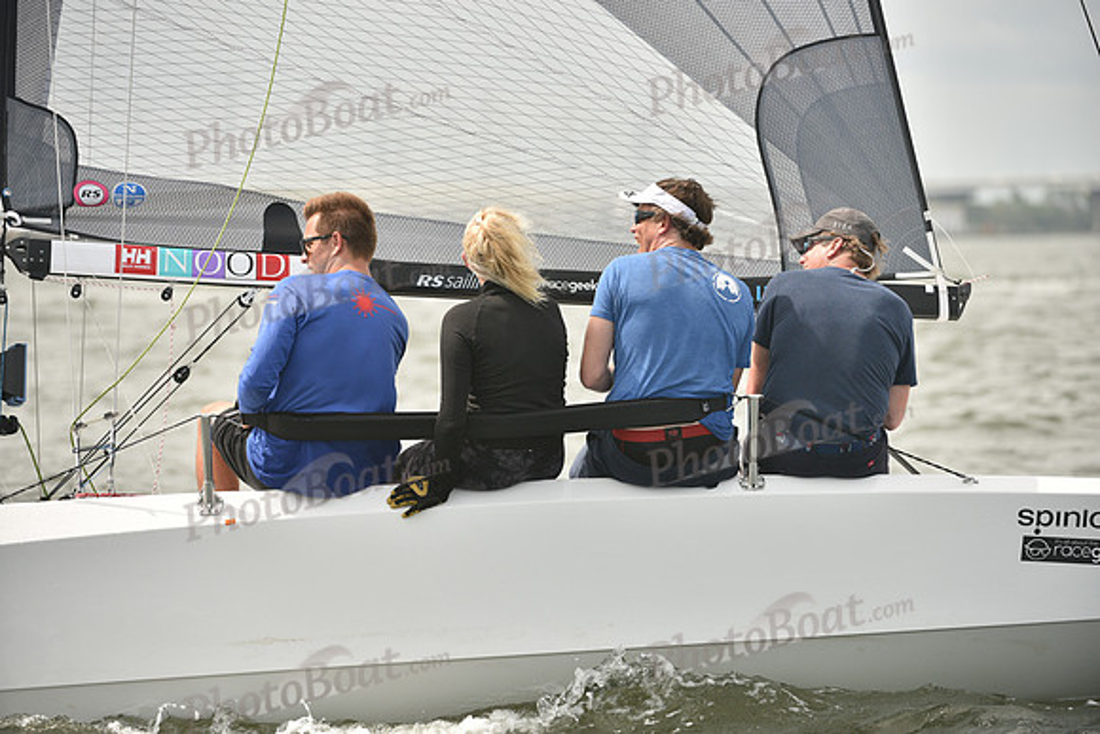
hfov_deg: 9.8
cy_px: 367
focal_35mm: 210
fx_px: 6418
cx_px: 550
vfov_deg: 6.5
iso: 320
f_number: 4.5
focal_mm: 210
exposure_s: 1/1600
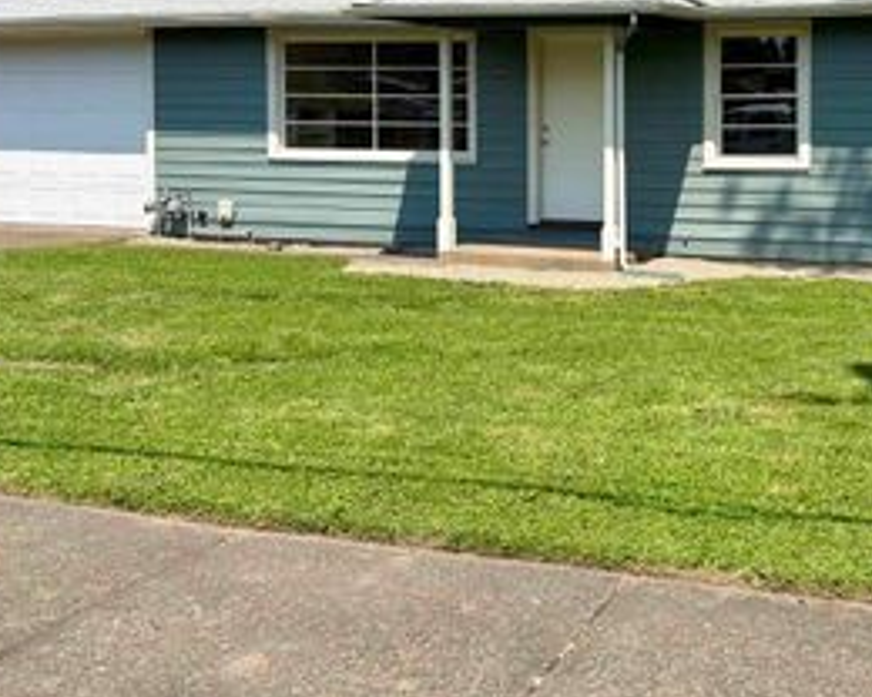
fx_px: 1161
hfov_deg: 39.7
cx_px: 681
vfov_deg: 32.7
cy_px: 156
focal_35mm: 45
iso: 80
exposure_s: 1/4975
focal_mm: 6.76
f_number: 1.78
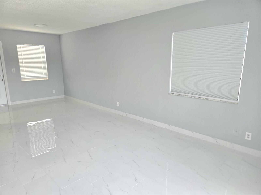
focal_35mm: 23
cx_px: 130
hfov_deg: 73.9
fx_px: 173
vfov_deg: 58.9
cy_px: 98
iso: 160
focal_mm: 5.4
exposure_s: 1/120
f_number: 1.8
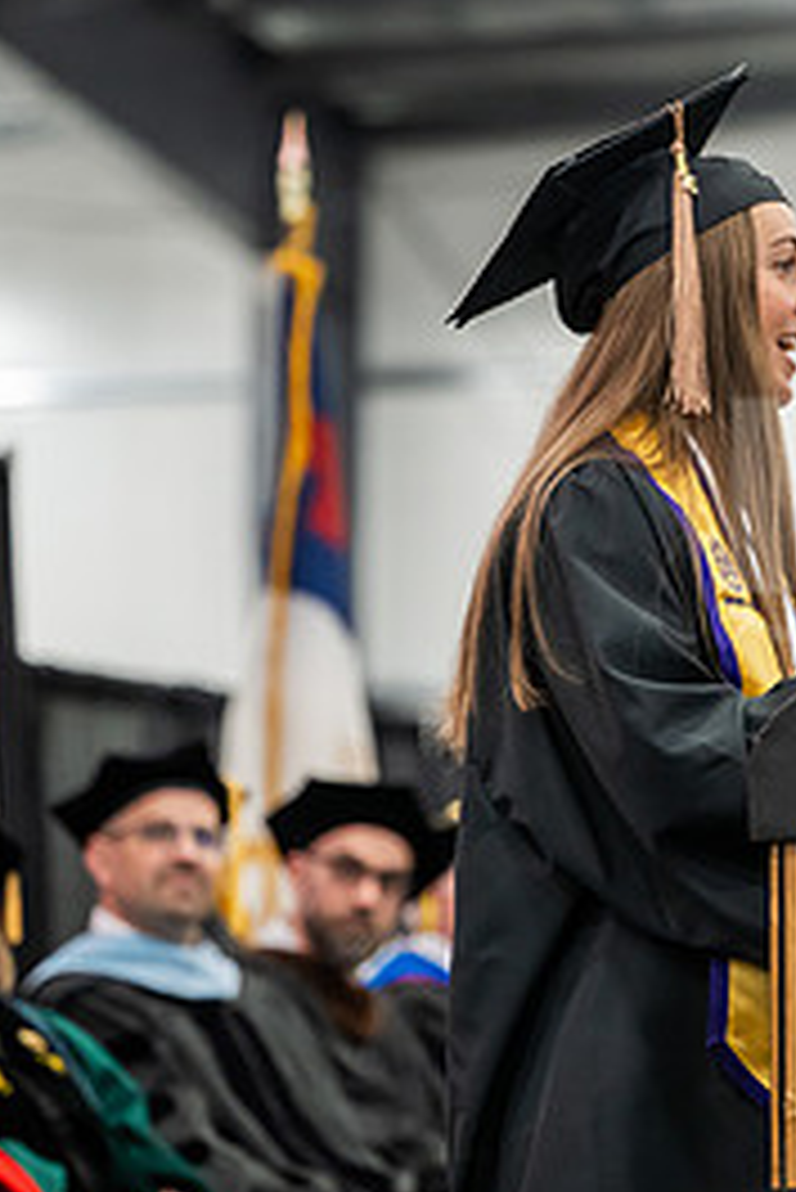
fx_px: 5896
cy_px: 679
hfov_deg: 7.7
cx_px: 661
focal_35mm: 178
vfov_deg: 11.5
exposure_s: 1/200
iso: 2500
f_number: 2.8
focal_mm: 105
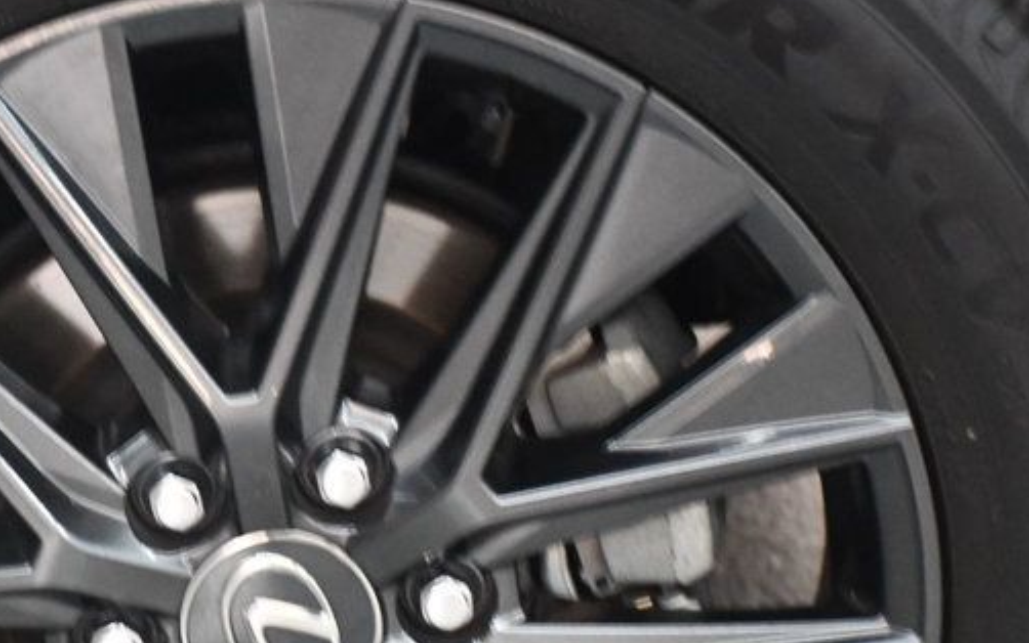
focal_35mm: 187
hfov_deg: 11.2
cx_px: 252
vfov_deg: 7.0
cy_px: 623
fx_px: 5245
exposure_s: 1/60
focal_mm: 60
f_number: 5
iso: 4000
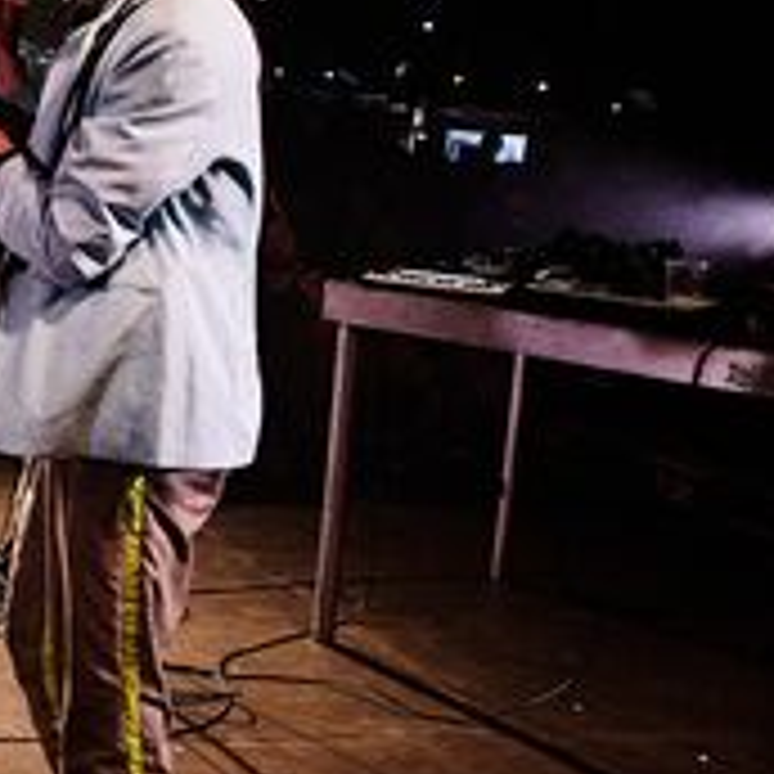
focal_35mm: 70
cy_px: 241
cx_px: -452
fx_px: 1771
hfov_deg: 20.4
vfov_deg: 24.5
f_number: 8
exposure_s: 1/250
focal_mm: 18
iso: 3200
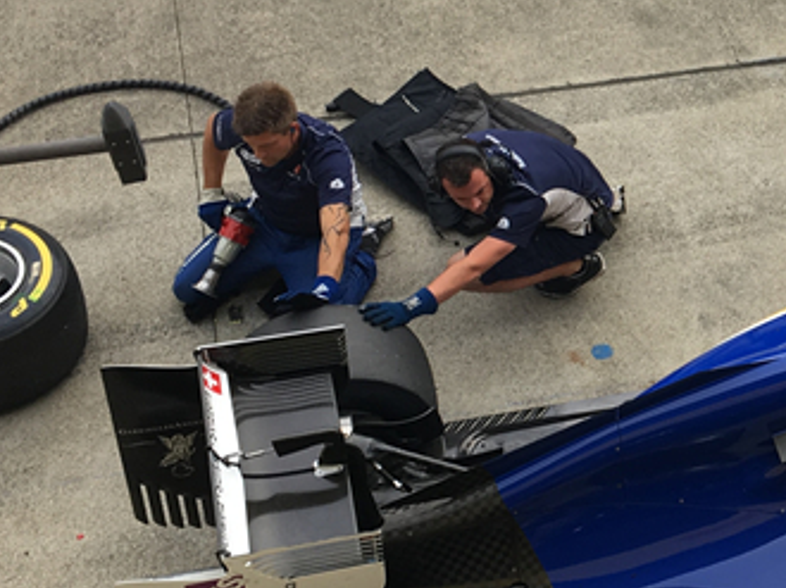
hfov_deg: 20.8
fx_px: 1997
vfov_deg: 16.8
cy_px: 245
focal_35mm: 88
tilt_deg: -46.0
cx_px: 946
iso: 25
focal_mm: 4.15
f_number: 2.2
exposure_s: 1/130
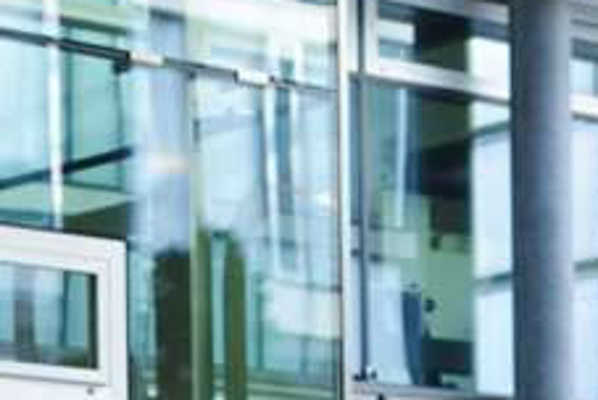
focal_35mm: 194
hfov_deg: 10.6
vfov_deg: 6.9
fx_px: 3227
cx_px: 208
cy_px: 720
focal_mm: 46
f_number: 5.6
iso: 640
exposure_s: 1/125
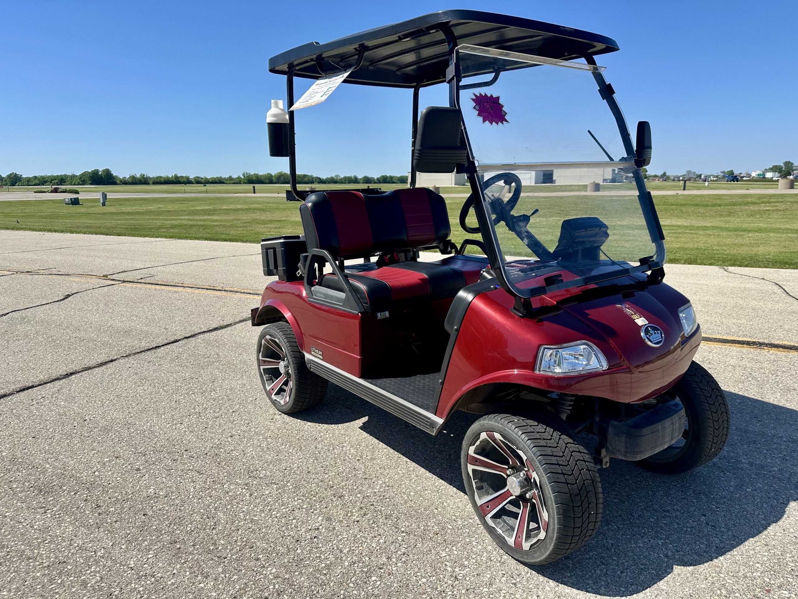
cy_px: 300
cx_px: 399
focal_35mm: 24
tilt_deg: -12.0
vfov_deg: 56.8
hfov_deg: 71.6
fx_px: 553
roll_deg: +0.5
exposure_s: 1/5263
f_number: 1.78
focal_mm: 6.86
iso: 80
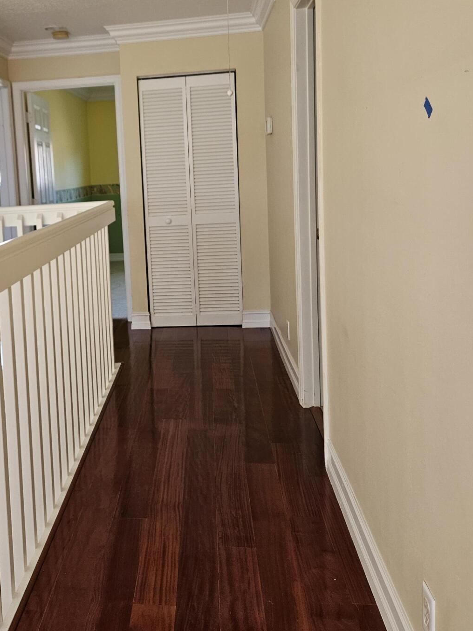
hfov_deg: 40.9
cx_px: 132
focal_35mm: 34
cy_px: 233
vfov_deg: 53.3
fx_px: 619
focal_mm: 5.4
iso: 160
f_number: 1.8
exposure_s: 1/180
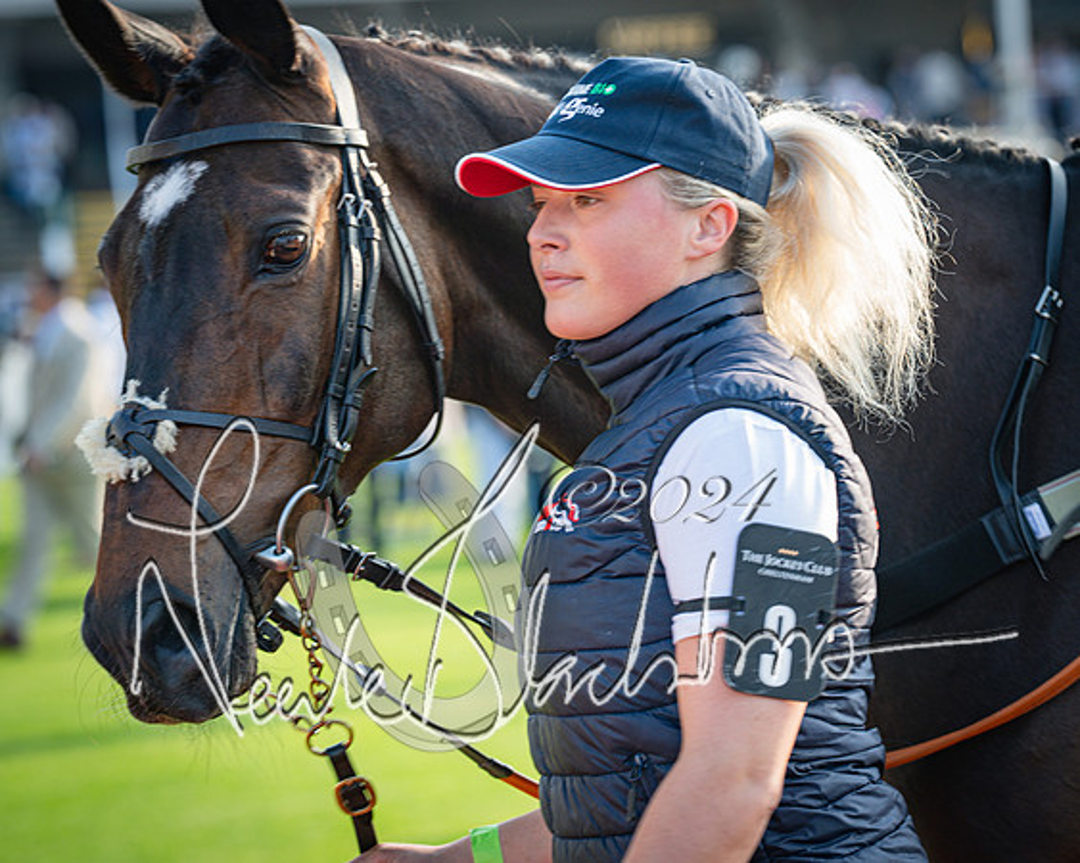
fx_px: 4888
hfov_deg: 12.6
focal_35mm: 153
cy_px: 433
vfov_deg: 10.1
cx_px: 651
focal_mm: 135
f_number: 5
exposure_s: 1/320
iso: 200
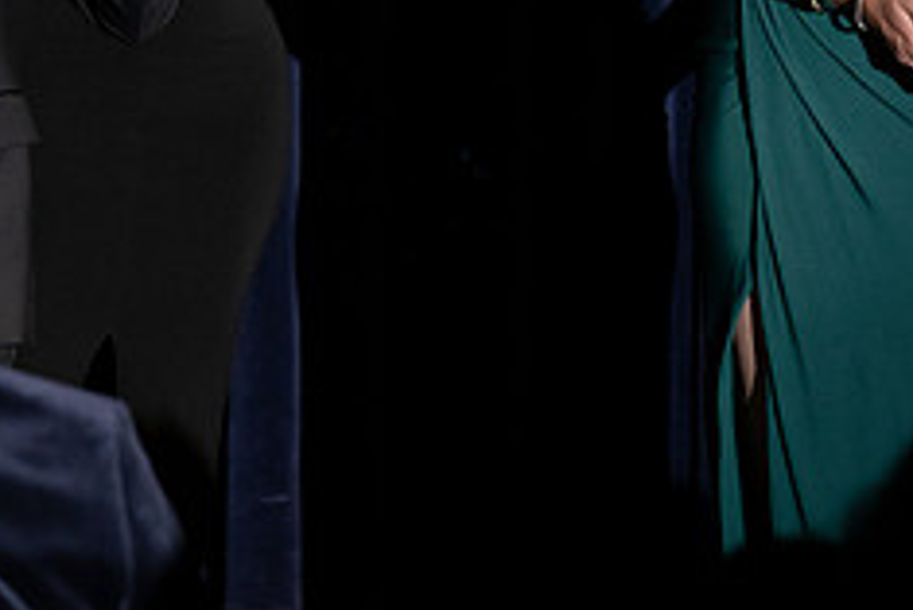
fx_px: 9389
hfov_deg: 5.5
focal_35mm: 370
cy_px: -126
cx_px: -74
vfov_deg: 3.7
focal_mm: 150
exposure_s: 1/200
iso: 2500
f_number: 5
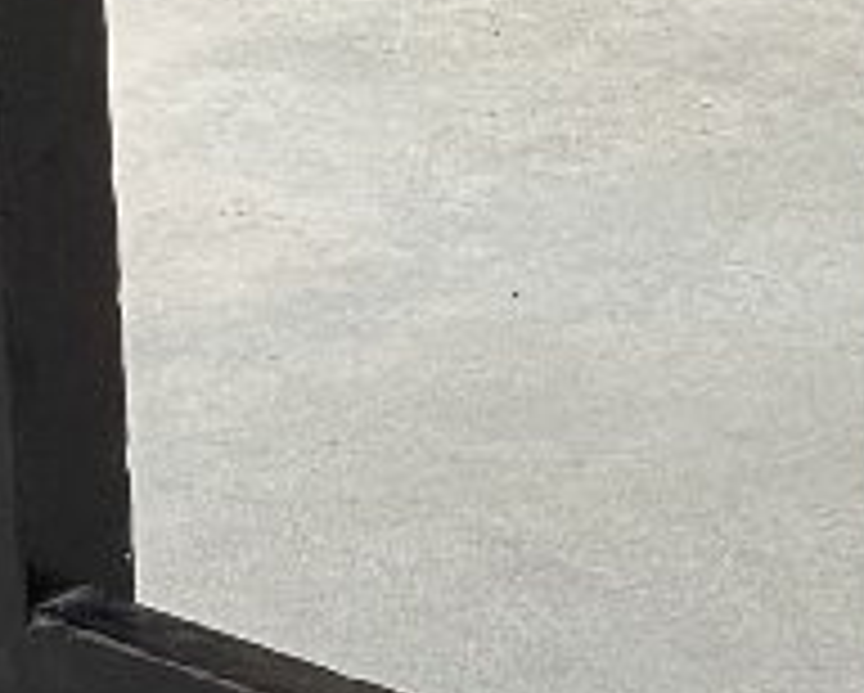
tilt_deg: -17.4
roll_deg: -0.6
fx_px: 8114
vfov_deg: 4.9
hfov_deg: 5.9
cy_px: -252
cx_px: 1724
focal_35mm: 317
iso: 25
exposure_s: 1/521
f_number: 2
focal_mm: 6
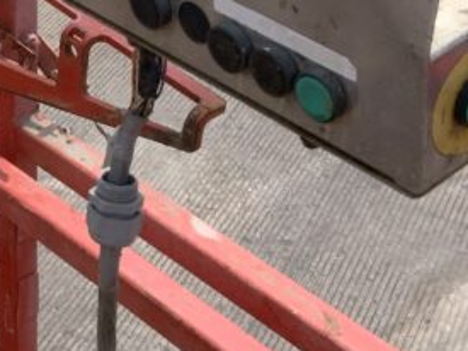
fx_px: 1459
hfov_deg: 17.9
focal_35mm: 108
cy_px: -27
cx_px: 32
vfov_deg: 13.4
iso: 16
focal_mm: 3
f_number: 1.8
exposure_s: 1/1675
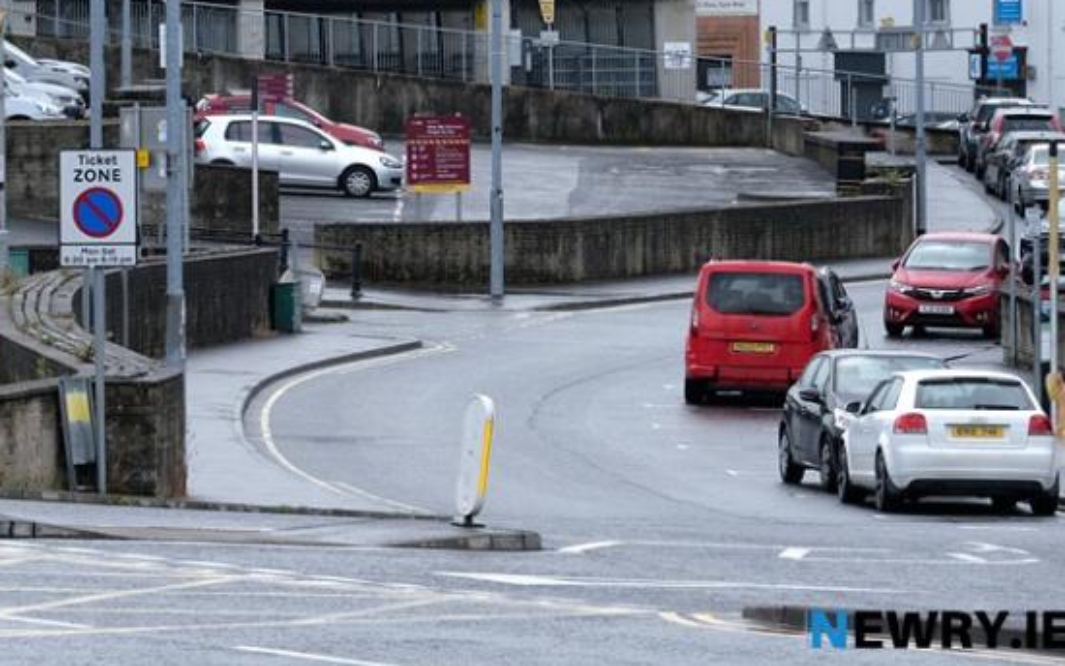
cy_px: 118
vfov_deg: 3.8
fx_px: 10161
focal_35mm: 350
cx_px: 263
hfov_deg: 6.0
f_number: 8
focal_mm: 140
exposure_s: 1/300
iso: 400
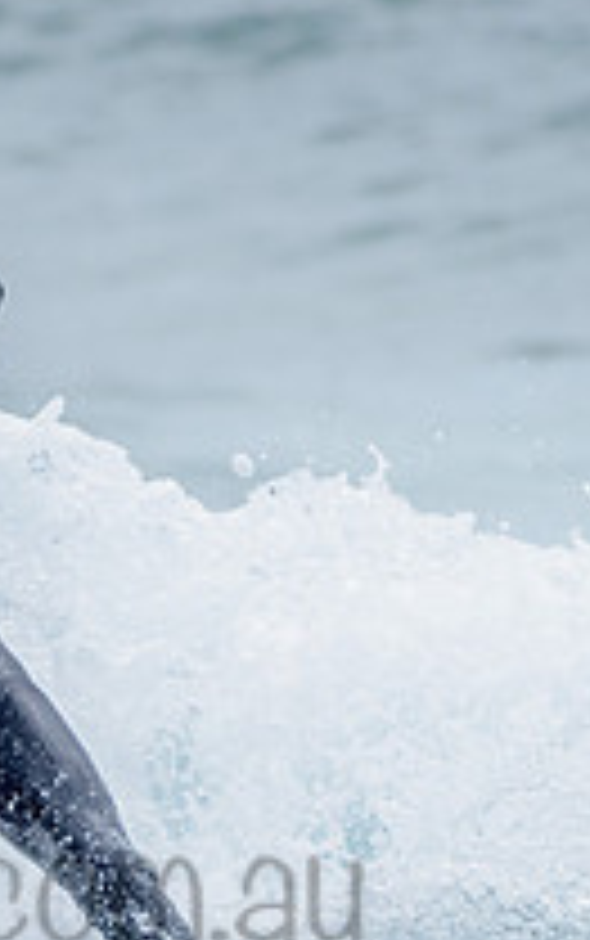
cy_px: 824
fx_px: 44519
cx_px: -328
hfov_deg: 0.8
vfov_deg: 1.2
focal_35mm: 1734
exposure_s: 1/2000
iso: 220
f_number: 5.6
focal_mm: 500
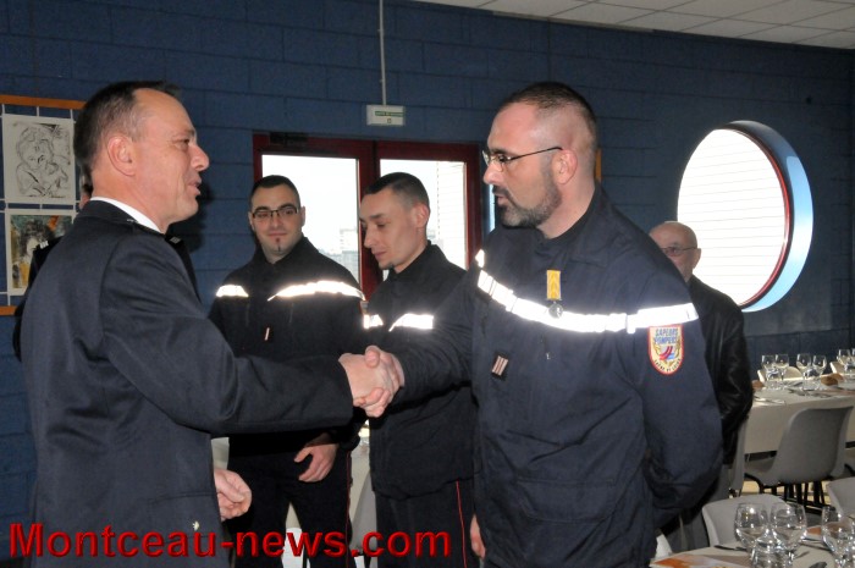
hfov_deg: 42.4
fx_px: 1103
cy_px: 284
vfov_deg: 28.9
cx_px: 428
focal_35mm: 46
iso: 3200
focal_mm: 31
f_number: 20
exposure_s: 1/250
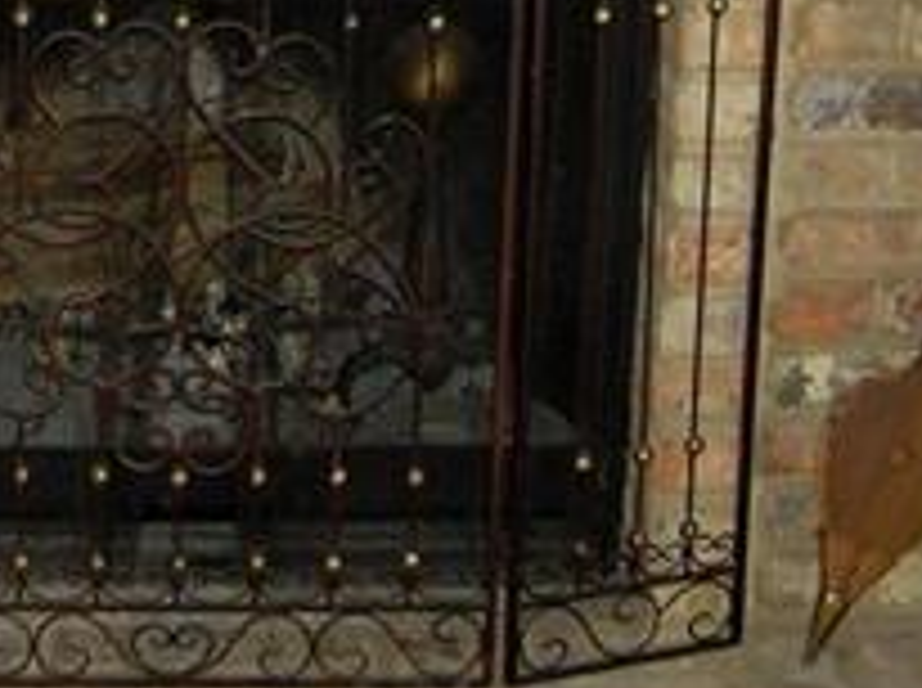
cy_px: -45
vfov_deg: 11.9
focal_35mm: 122
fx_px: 3244
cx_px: 27
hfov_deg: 15.9
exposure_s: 1/59.5
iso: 100
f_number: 2.8
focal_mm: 8
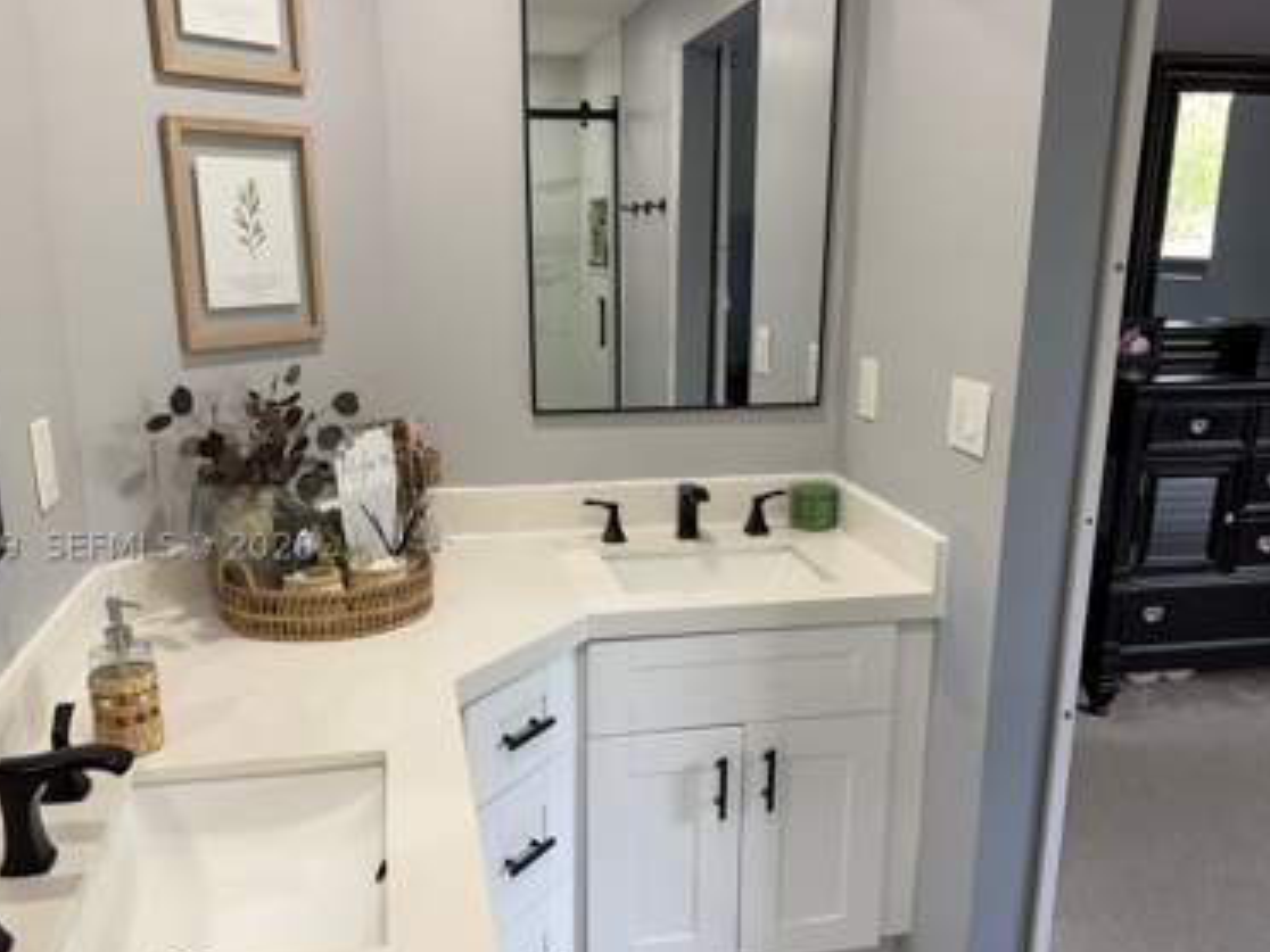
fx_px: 1137
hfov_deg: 58.3
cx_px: 628
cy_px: 546
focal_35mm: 31
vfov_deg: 45.3
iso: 160
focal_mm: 6.76
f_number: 1.78
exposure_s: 1/120
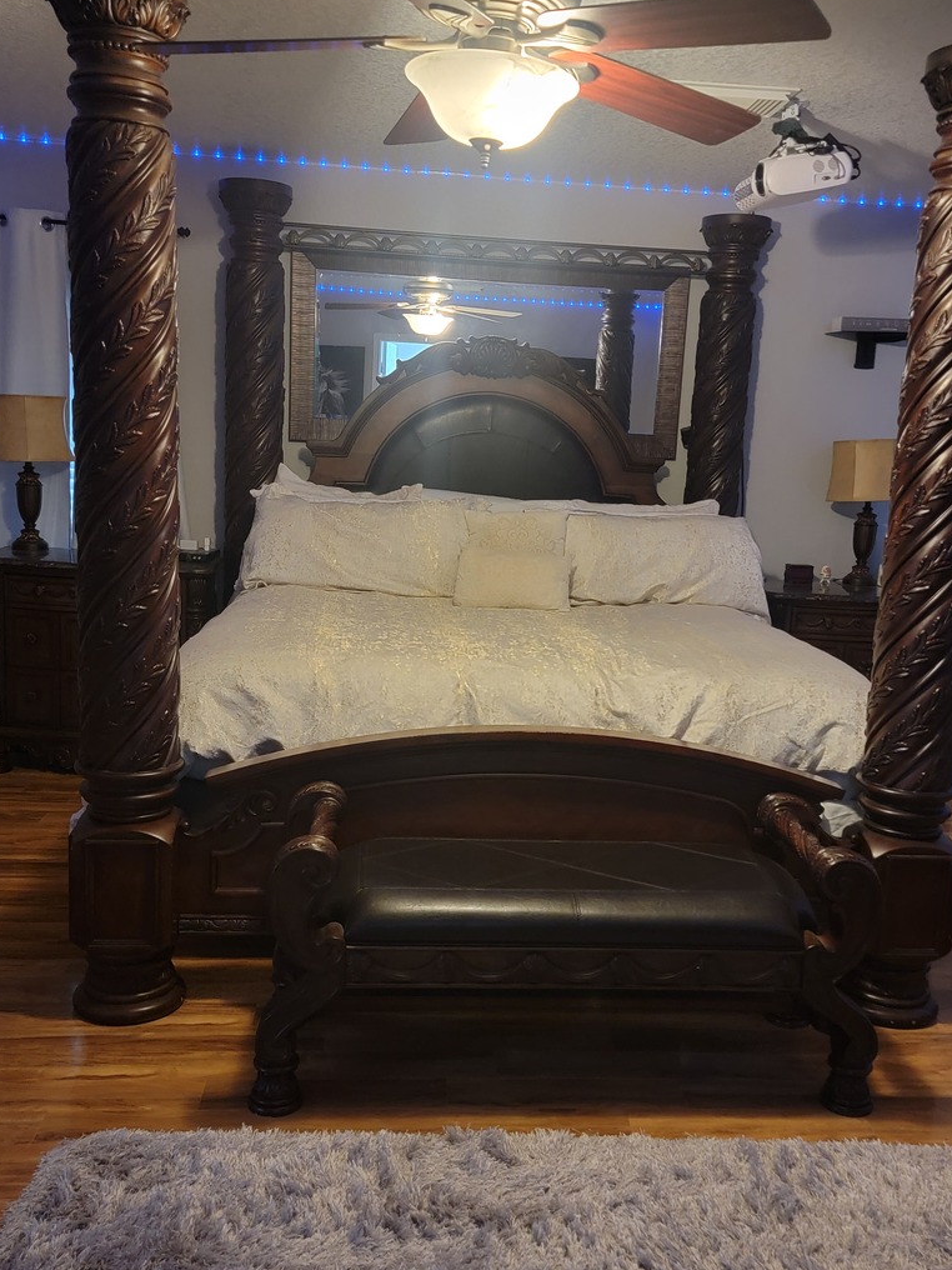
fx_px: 1247
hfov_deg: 41.8
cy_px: 661
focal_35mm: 34
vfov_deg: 53.9
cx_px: 517
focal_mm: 6.7
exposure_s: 1/40
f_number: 1.8
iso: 400
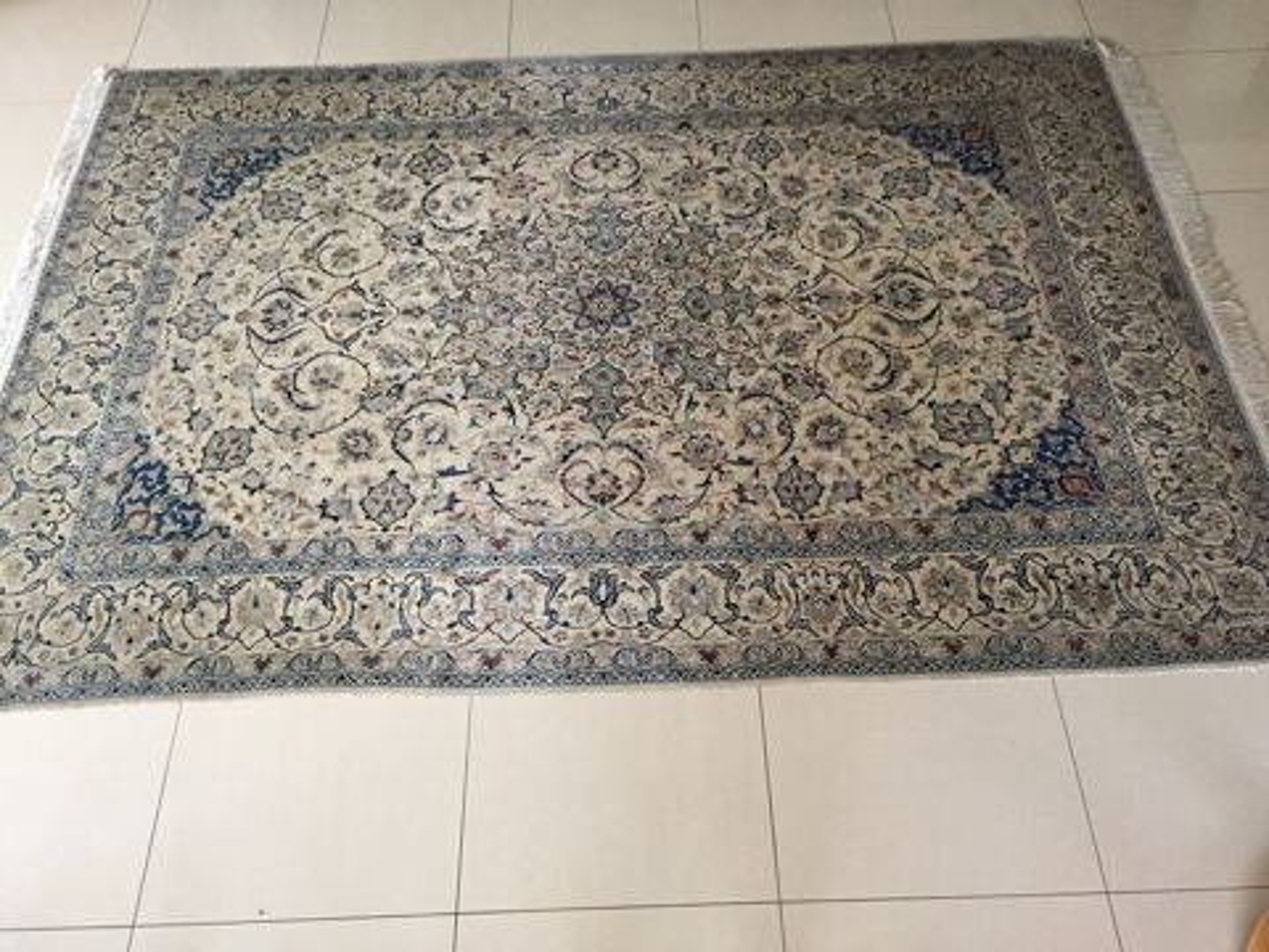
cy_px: 476
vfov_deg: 48.2
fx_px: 1063
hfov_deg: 61.7
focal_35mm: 29
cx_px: 634
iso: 200
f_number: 2.2
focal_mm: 4.15
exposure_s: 1/33
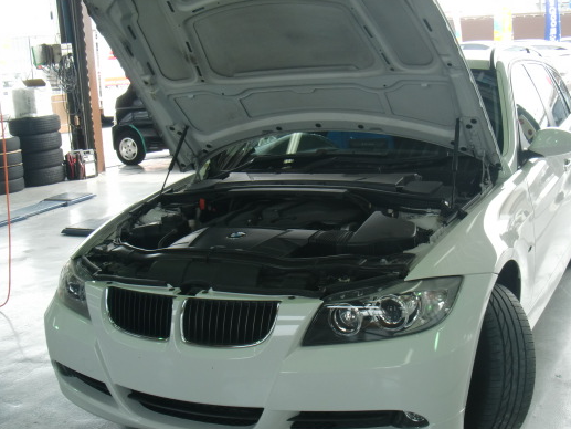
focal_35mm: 47
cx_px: 315
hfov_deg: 40.4
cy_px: 245
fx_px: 775
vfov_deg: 30.8
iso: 64
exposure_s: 1/60
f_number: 3.9
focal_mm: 6.66
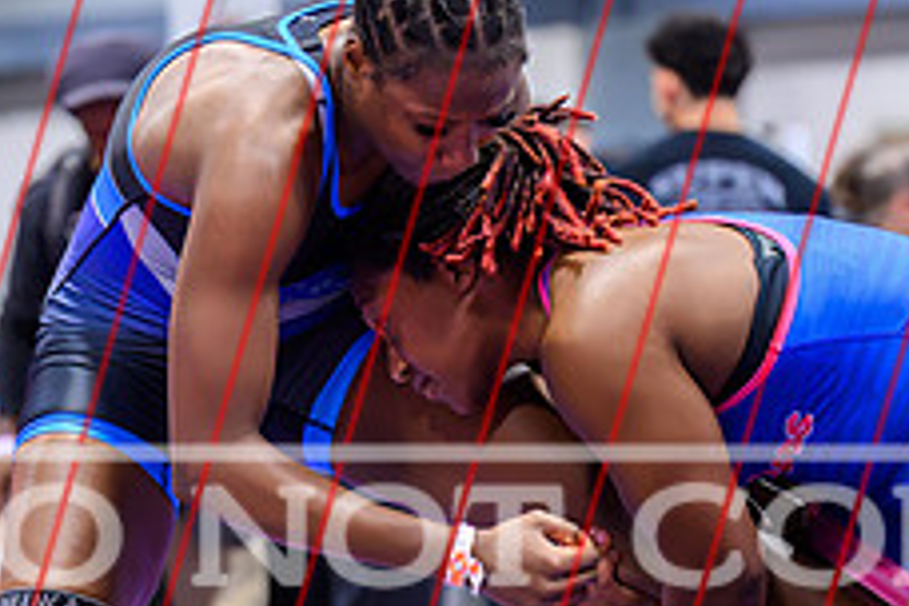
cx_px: 303
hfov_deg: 6.7
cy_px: 448
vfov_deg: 4.5
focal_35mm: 306
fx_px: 7726
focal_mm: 93
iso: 4000
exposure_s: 1/800
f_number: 2.8
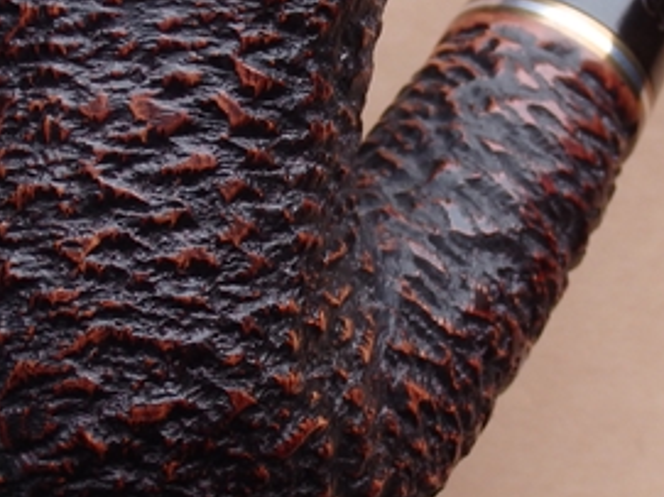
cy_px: 189
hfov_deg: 14.8
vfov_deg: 11.1
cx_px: 372
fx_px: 2550
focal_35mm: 133
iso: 125
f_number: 3.8
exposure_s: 1/20
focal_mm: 8
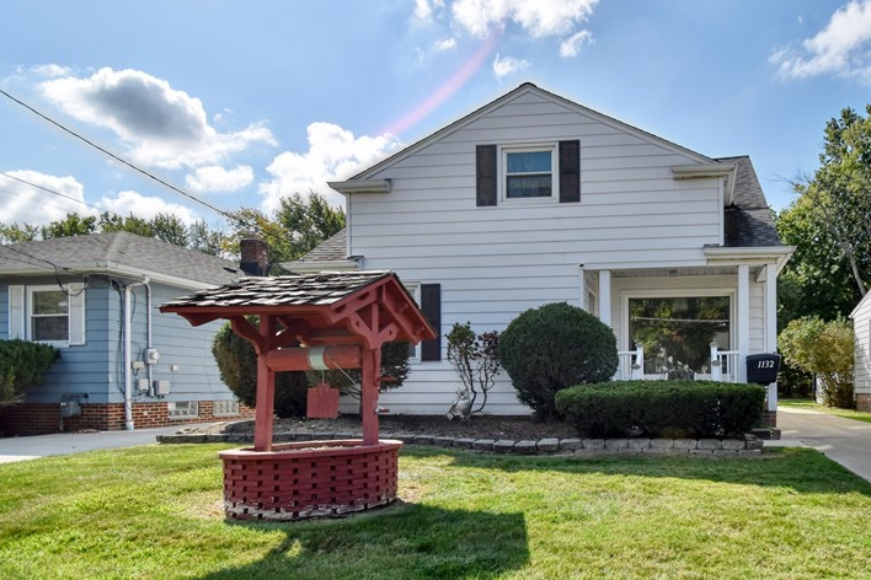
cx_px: 625
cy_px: 381
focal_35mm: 23
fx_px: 556
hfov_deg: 72.2
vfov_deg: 54.1
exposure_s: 1/4000
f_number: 7.1
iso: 400
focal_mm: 10
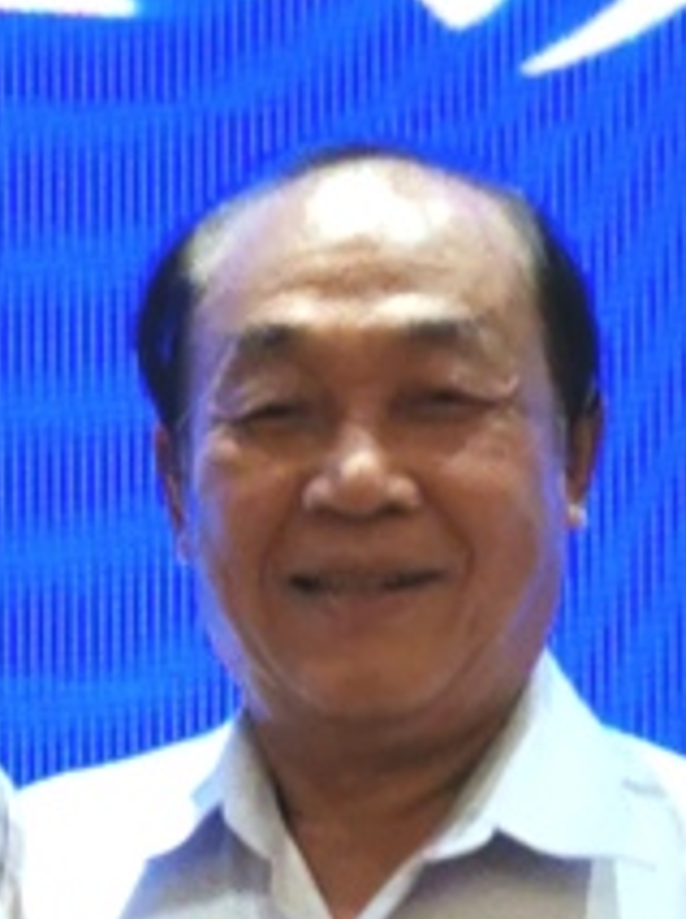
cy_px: 1478
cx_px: 69
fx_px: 6467
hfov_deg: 6.1
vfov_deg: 7.9
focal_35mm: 244
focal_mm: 5.58
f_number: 1.8
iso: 200
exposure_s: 1/60
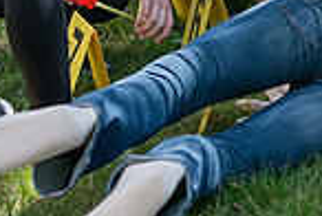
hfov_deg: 5.6
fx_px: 3271
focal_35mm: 365
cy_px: -111
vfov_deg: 3.8
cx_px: 291
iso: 125
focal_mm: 92
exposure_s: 1/400
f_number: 3.5
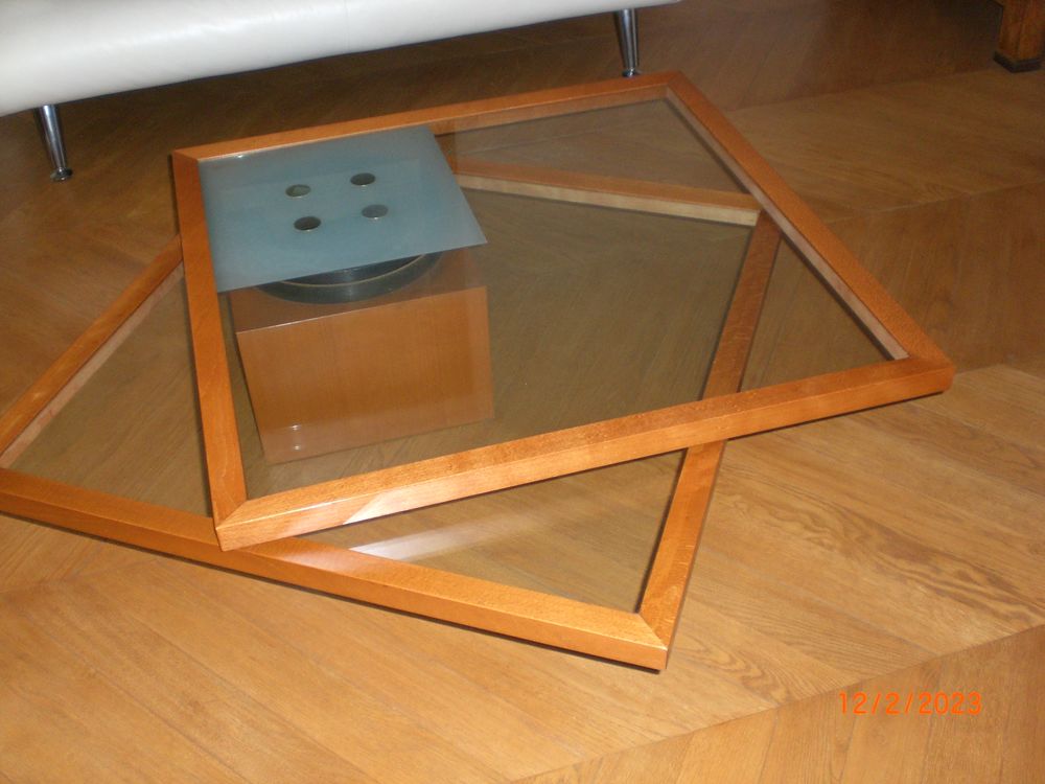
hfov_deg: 49.0
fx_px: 1147
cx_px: 522
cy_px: 392
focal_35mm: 38
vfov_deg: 37.7
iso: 200
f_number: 3.1
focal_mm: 6.3
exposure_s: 1/60
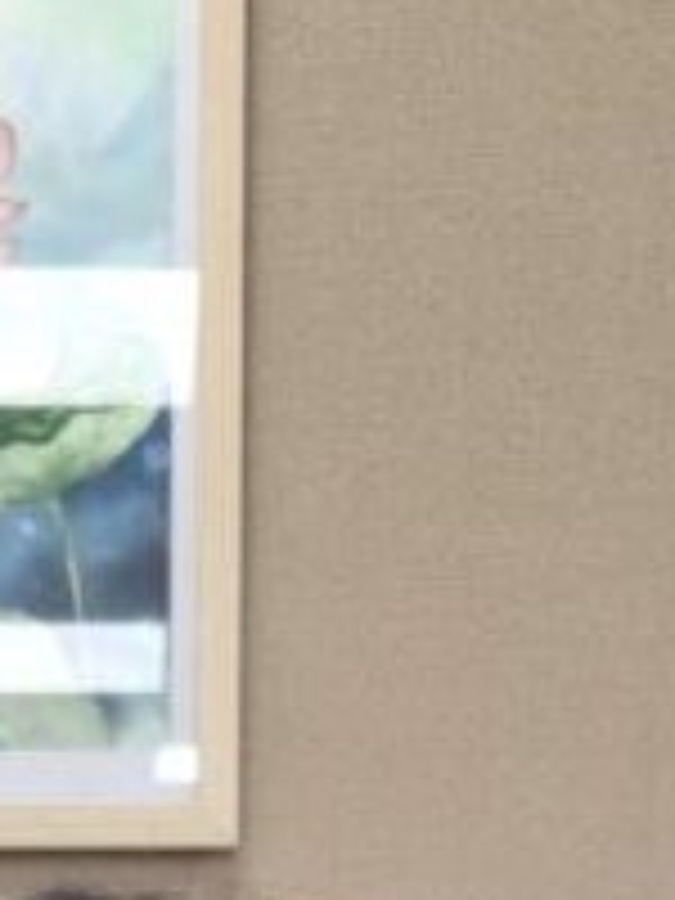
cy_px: 1768
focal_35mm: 115
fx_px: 2990
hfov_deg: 12.8
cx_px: 140
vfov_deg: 14.4
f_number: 1.8
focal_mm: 5.54
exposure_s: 1/100
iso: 160
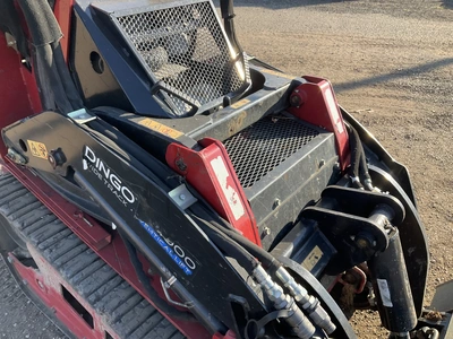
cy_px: 170
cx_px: 226
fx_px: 380
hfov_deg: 61.7
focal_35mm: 29
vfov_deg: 48.2
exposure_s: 1/400
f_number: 1.8
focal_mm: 3
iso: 25
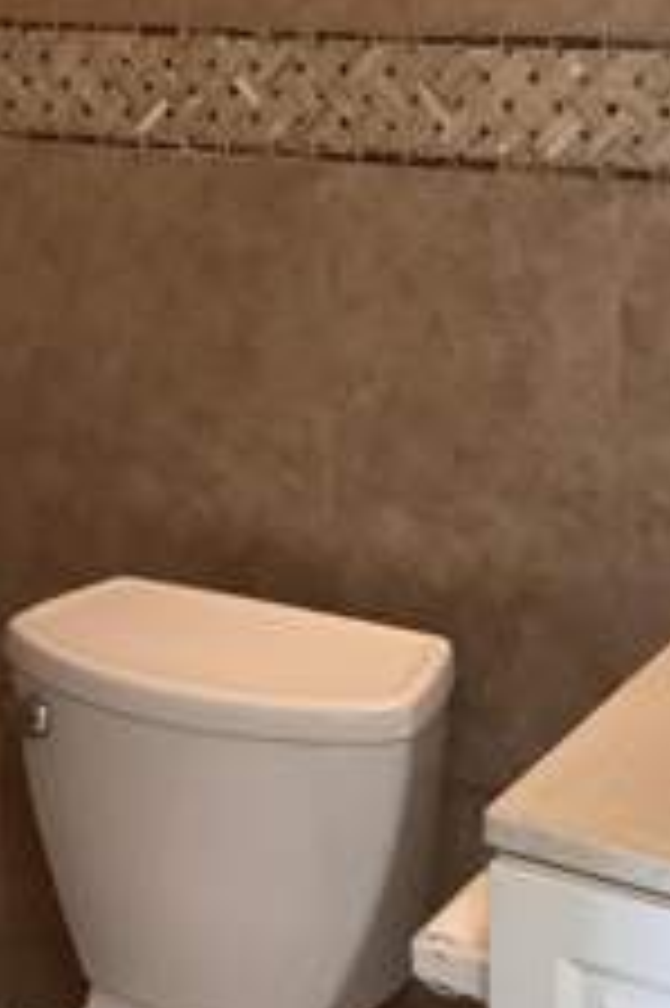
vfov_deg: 28.9
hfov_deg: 19.7
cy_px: 290
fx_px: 1929
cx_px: 418
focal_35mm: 69
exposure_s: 1/50
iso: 100
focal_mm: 3.3
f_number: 2.4
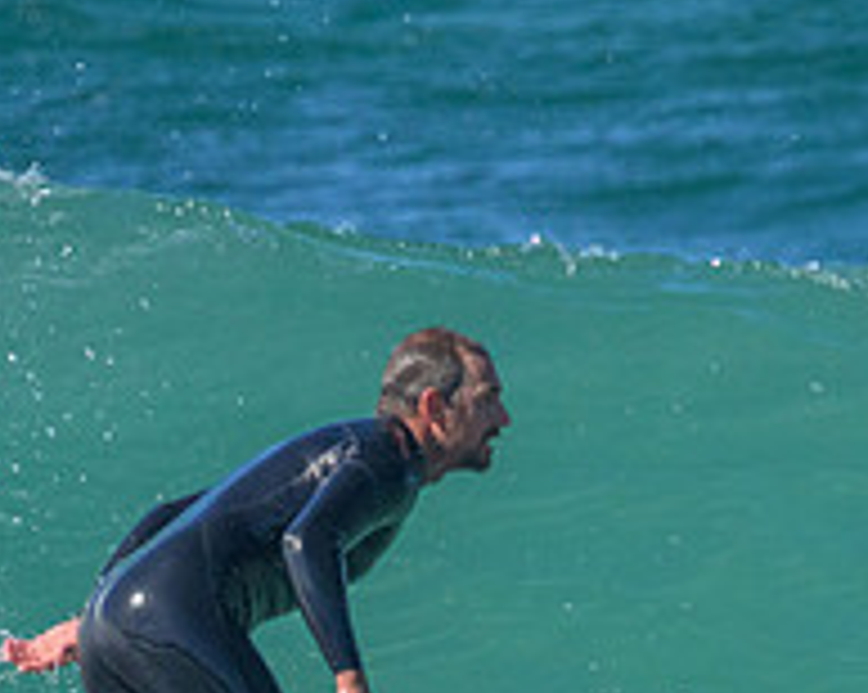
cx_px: 490
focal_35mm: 2257
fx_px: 57923
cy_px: 754
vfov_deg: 0.7
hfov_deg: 0.9
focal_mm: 800
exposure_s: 1/2000
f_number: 11
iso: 2800
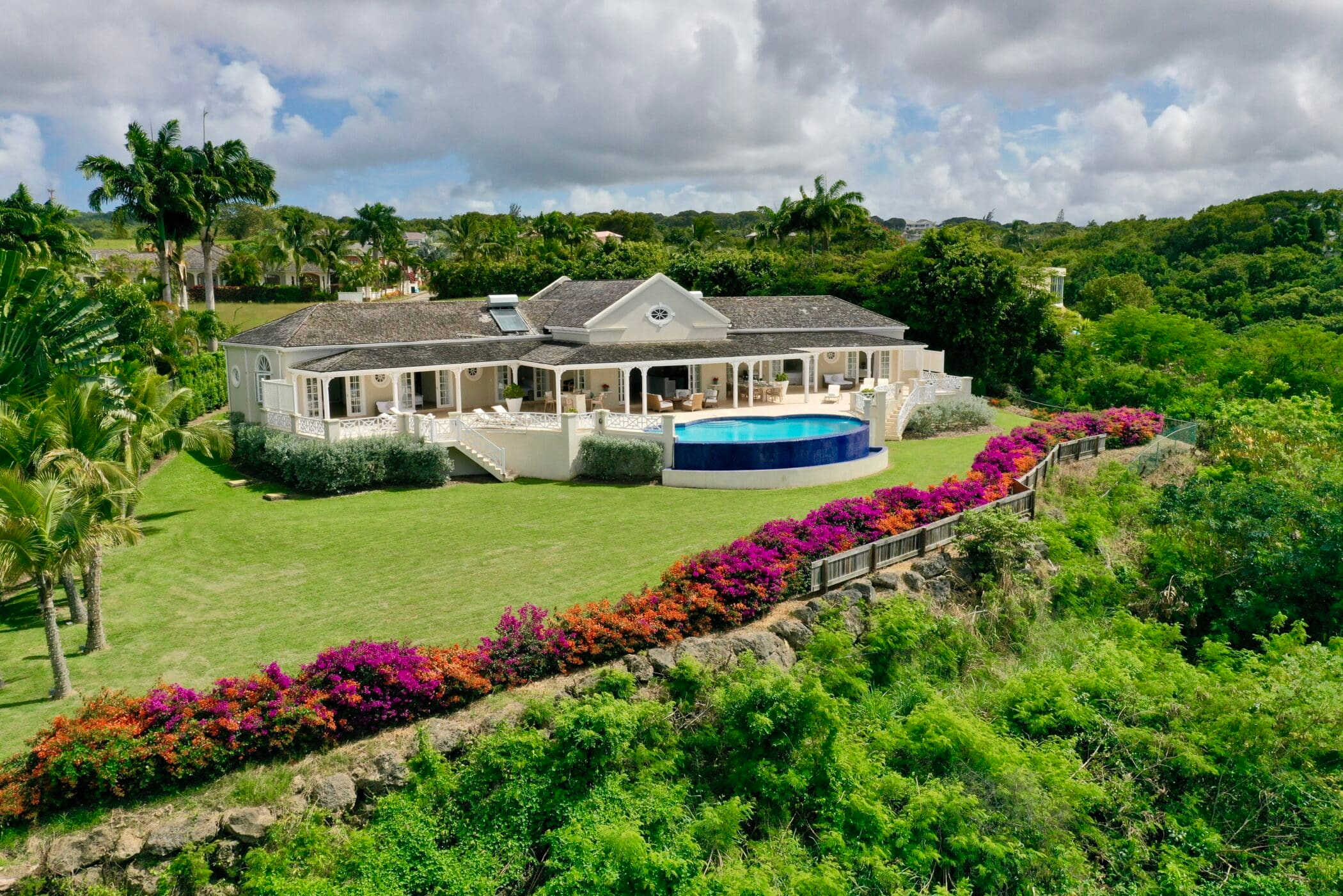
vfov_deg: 46.4
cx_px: 672
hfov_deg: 65.5
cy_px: 448
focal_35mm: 28
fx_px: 1044
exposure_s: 1/800
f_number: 7.1
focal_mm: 10.26
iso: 100
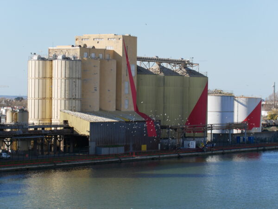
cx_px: 139
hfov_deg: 7.1
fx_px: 2250
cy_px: 104
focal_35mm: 280
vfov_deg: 5.3
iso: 200
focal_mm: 140
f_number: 6.3
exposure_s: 1/640
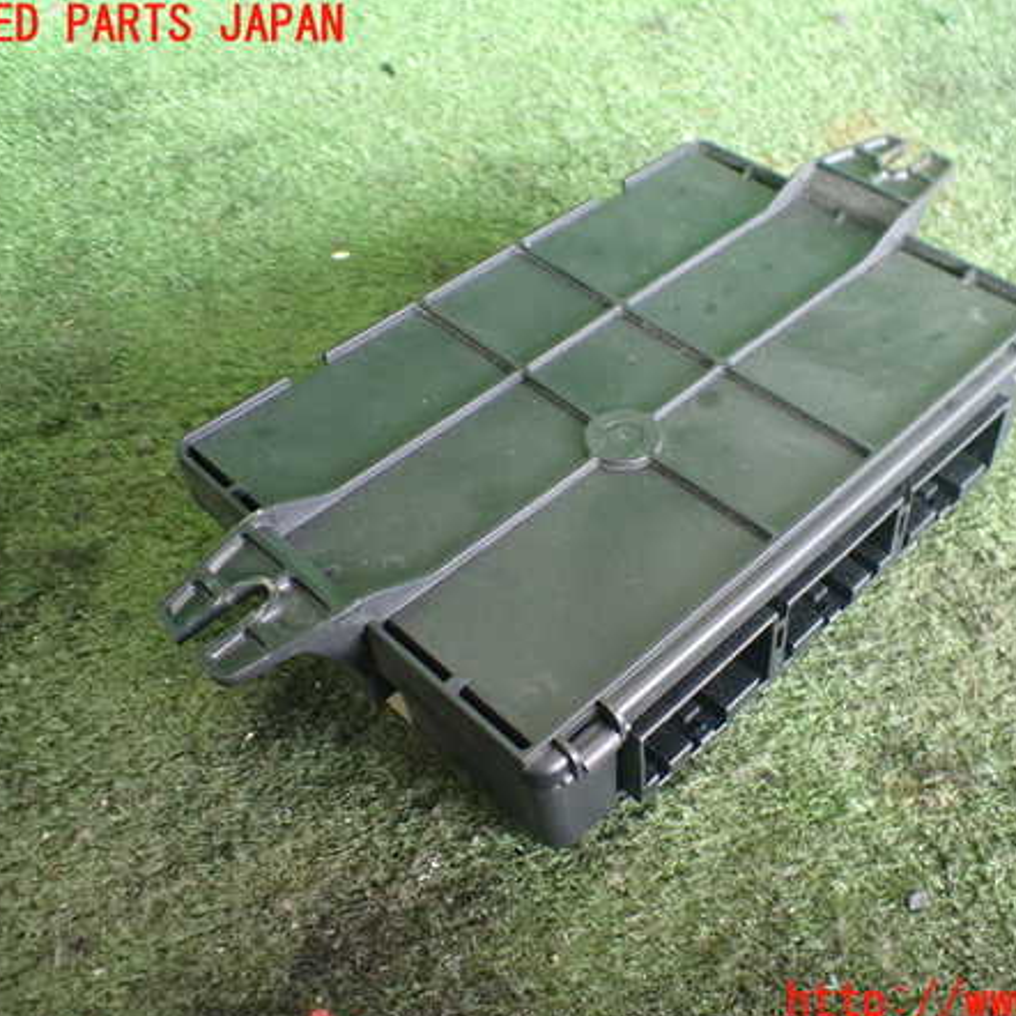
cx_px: 616
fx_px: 1195
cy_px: 515
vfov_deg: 46.0
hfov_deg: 45.8
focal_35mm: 36
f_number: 2.3
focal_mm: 5.4
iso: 800
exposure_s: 1/100
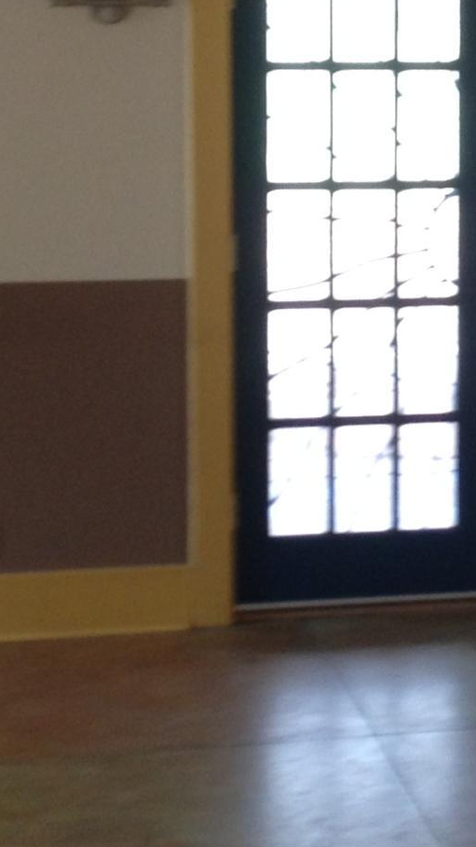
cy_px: 194
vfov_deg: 16.9
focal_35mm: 126
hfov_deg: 9.5
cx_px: 576
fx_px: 2826
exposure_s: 1/20
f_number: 2.4
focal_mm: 4.28
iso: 80
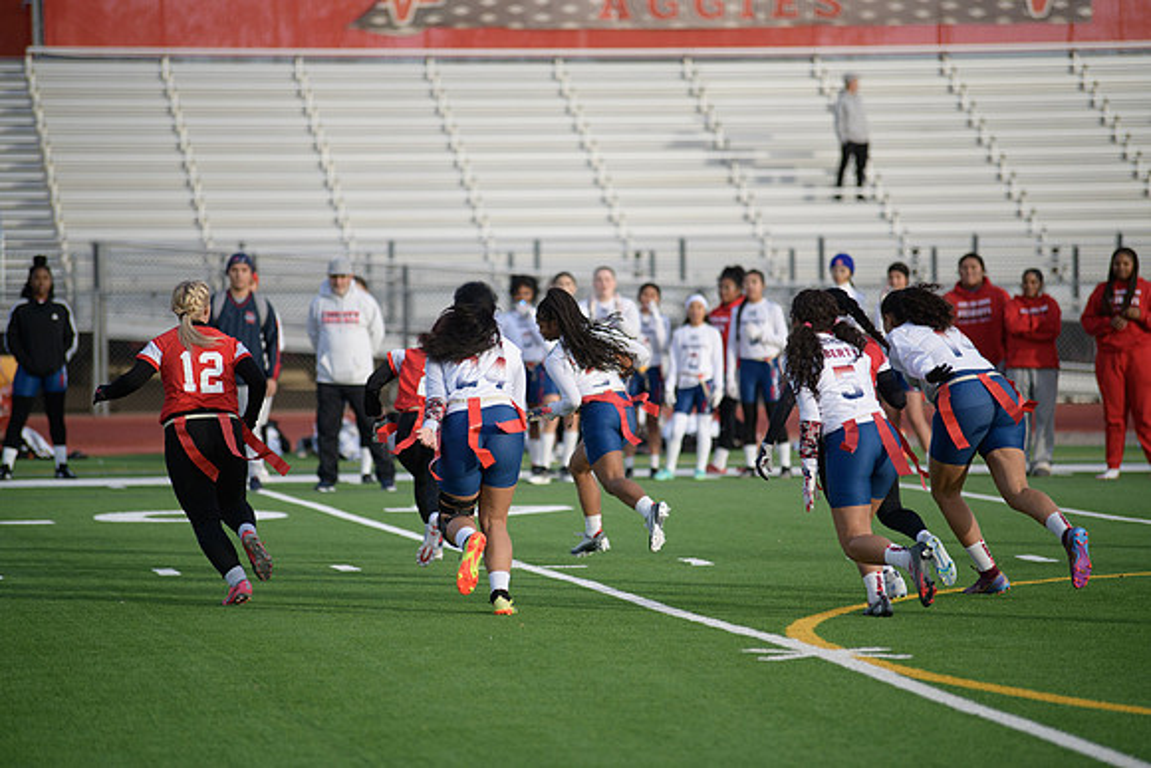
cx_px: 576
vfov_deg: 6.9
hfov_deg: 10.3
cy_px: 384
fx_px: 6396
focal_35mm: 200
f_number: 2.8
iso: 640
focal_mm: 200
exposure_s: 1/4000
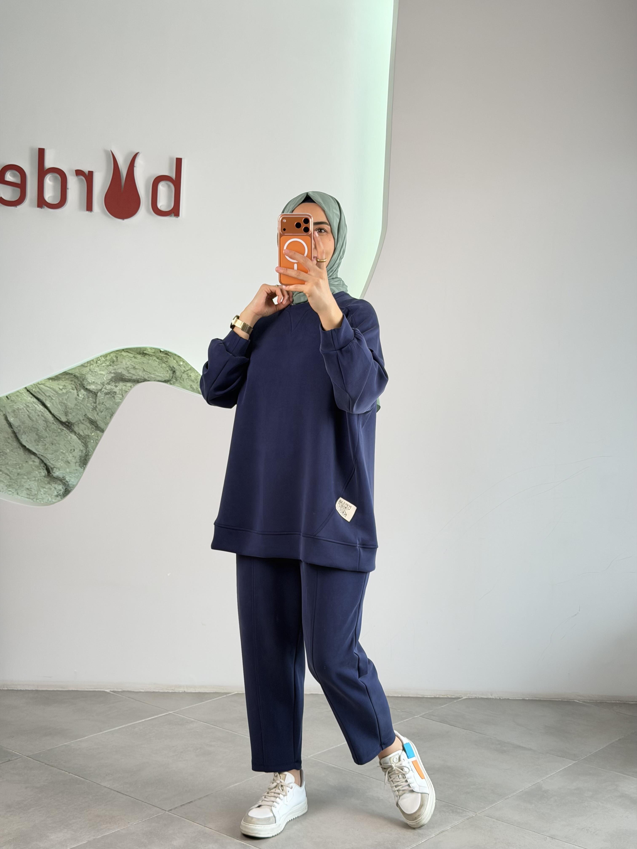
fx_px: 1178
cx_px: 318
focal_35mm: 48
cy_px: 424
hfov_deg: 30.3
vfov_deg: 39.7
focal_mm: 6.76
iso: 50
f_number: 1.78
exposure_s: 1/98
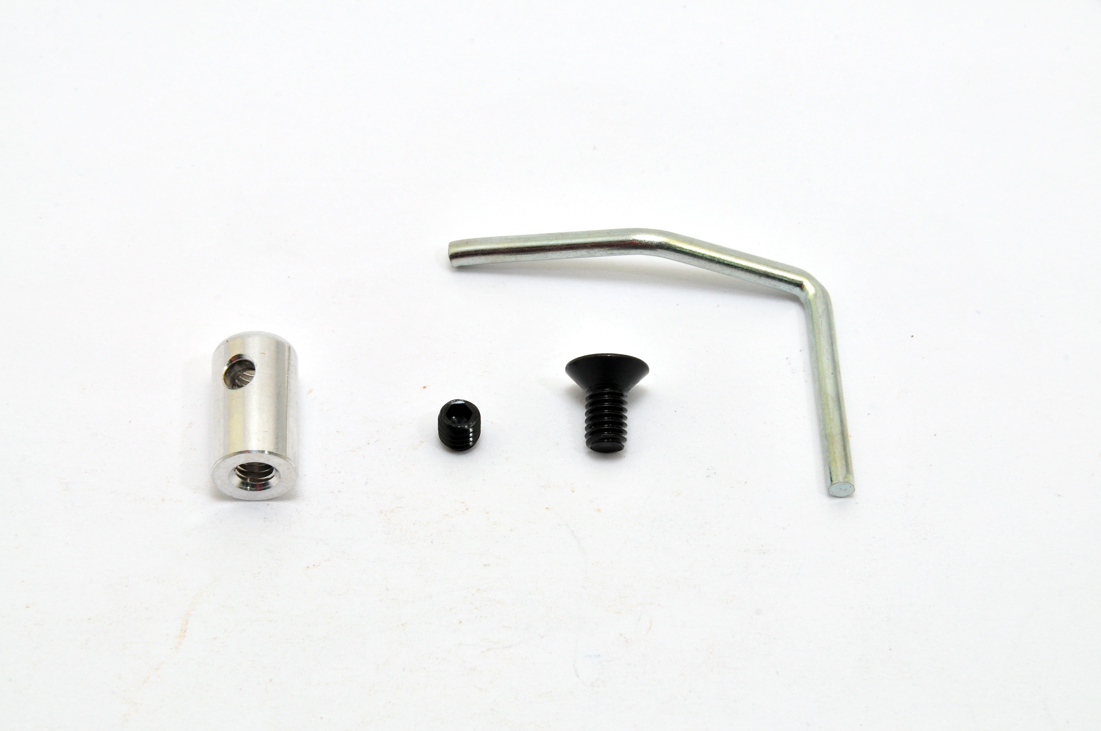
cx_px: 550
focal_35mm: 300
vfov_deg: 4.6
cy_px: 366
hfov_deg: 6.9
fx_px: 9164
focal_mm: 200
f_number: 20
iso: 400
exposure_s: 1/60
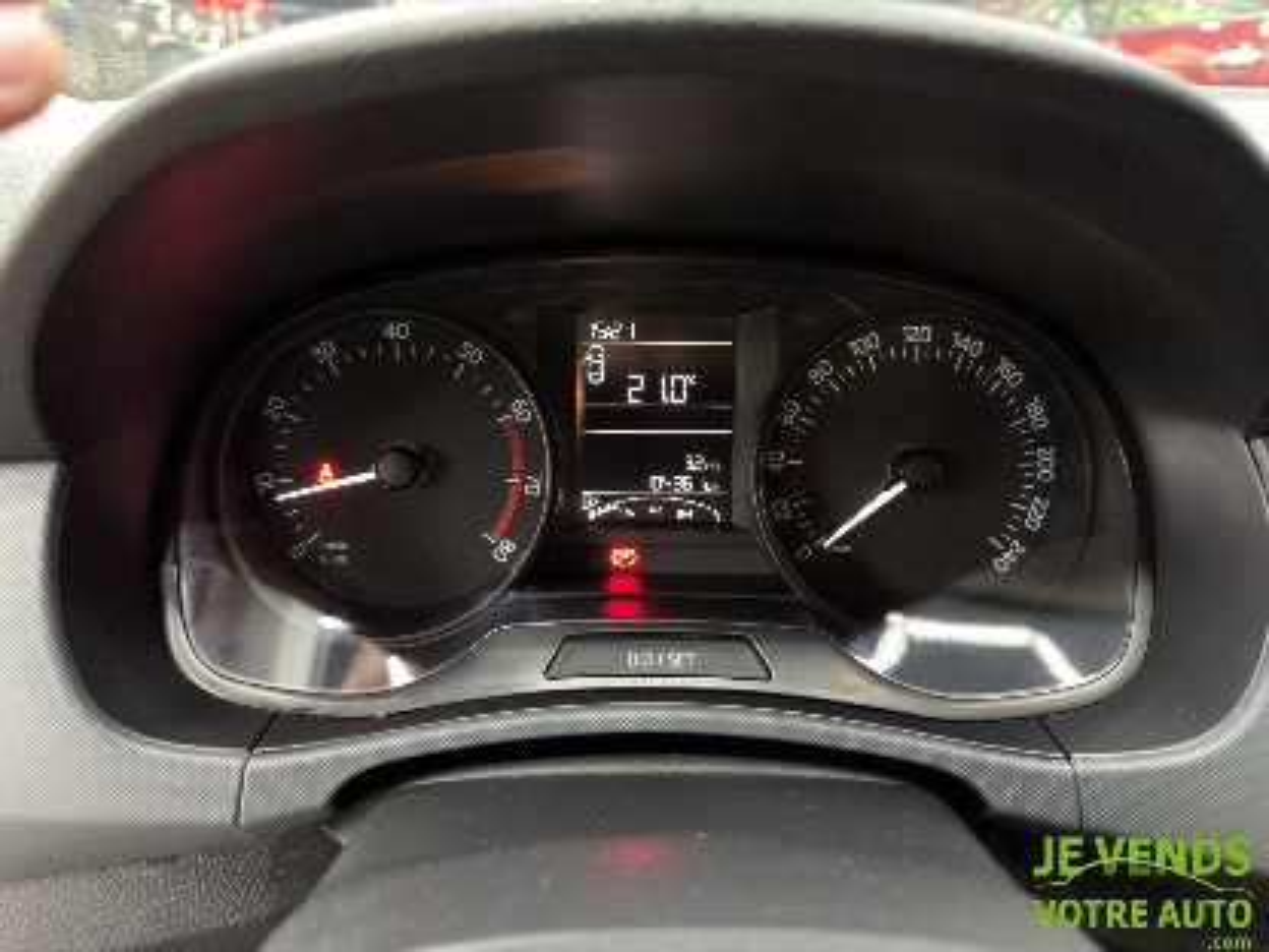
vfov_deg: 56.8
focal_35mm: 24
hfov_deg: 71.6
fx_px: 880
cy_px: 476
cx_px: 634
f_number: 1.78
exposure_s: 1/20
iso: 640
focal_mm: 6.76
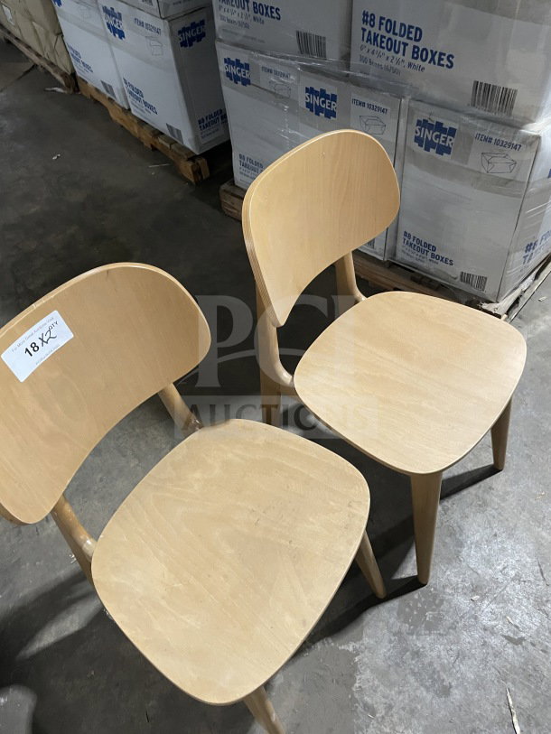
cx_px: 276
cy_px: 367
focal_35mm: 26
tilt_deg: -48.8
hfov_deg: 53.1
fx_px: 552
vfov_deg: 67.3
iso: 320
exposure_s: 1/60
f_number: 1.6
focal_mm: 4.2
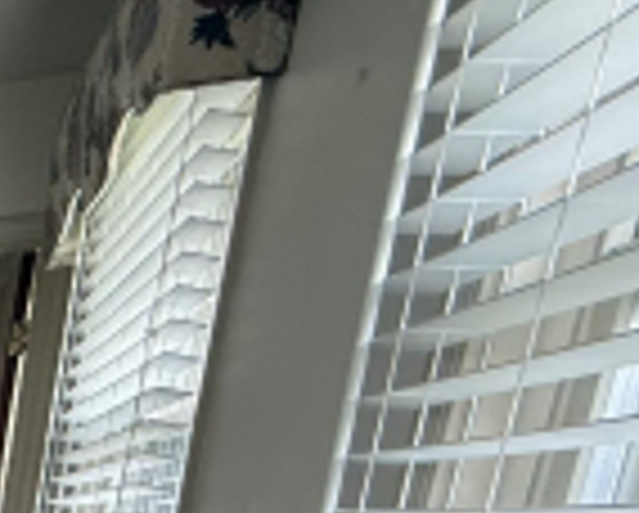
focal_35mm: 64
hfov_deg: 17.2
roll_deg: +0.1
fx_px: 1212
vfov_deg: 19.3
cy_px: 864
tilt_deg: -14.2
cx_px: -745
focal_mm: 2.22
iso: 200
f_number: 2.2
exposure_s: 1/99
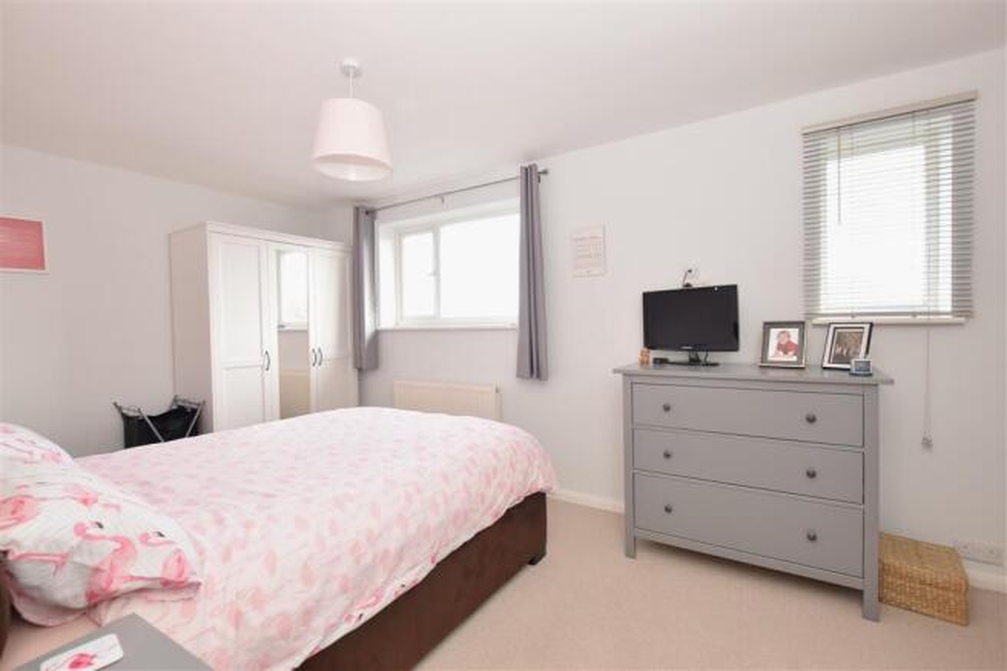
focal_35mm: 15
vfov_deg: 77.3
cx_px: 504
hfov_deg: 100.4
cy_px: 336
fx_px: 419
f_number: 9
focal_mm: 10
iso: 500
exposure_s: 1/15
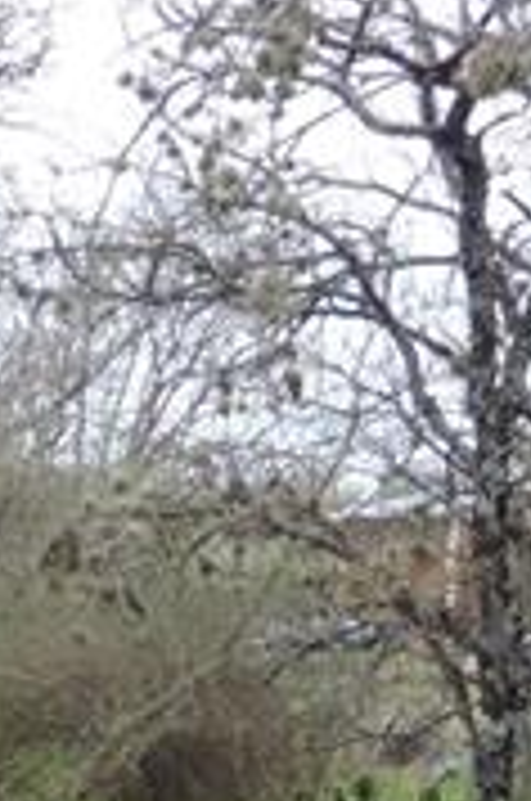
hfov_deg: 11.4
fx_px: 1999
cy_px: 608
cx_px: -886
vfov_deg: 22.4
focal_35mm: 90
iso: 100
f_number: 4
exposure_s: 1/160
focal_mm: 4.3
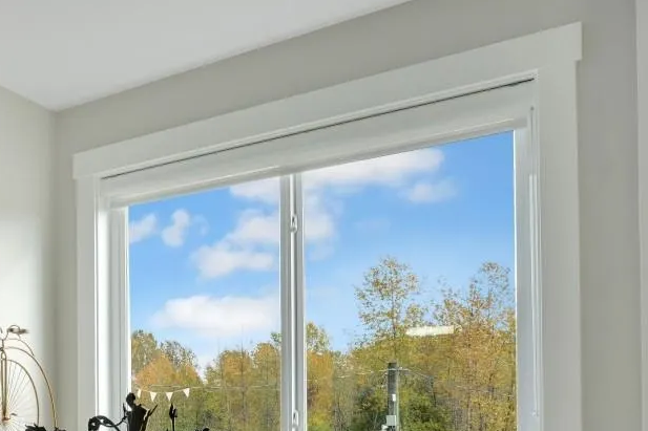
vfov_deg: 30.2
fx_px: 760
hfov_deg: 34.4
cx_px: -173
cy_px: 396
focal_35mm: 42
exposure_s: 1/100
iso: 400
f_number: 8
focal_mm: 16.1
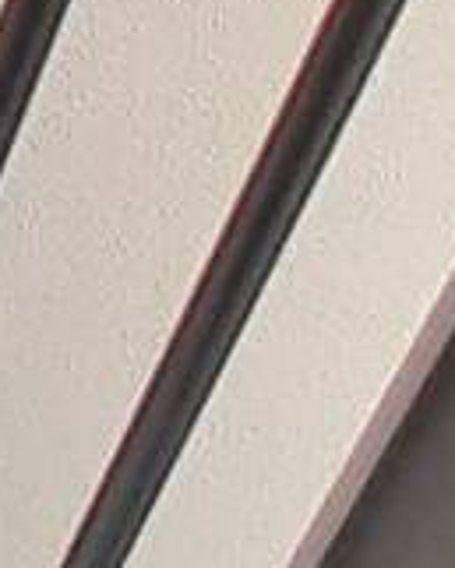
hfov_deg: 7.7
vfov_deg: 12.0
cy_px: -434
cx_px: -1256
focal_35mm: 148
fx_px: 2489
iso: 40
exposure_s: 1/431
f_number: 2.2
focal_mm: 1.46
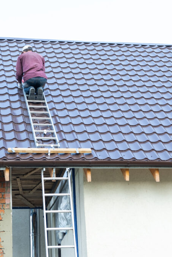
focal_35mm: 106
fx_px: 759
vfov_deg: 19.3
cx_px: 106
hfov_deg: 12.9
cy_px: 128
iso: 200
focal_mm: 46.6
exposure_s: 1/160
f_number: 4
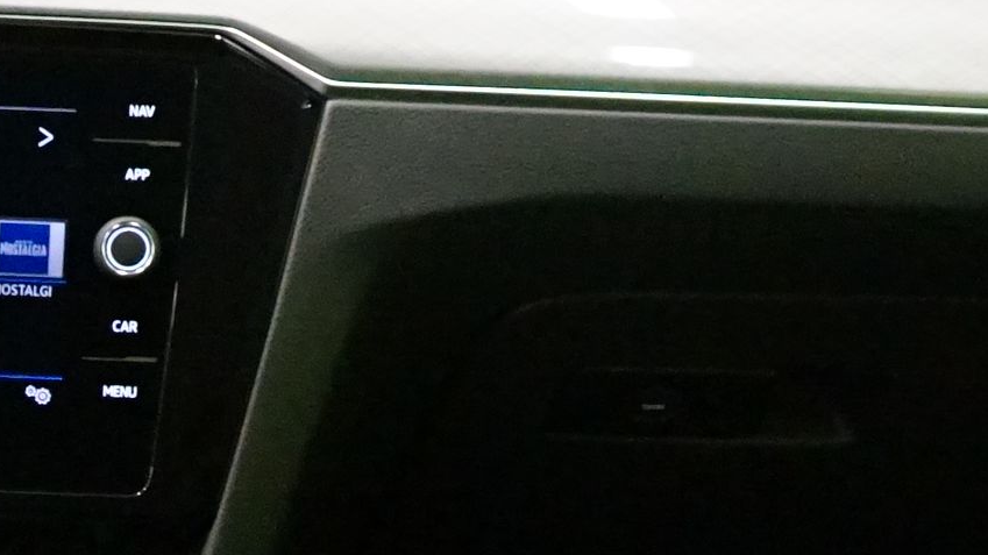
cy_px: 816
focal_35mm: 136
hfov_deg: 15.2
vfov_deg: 8.7
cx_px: -219
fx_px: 3562
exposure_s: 1/30
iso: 6400
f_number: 3.5
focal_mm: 28
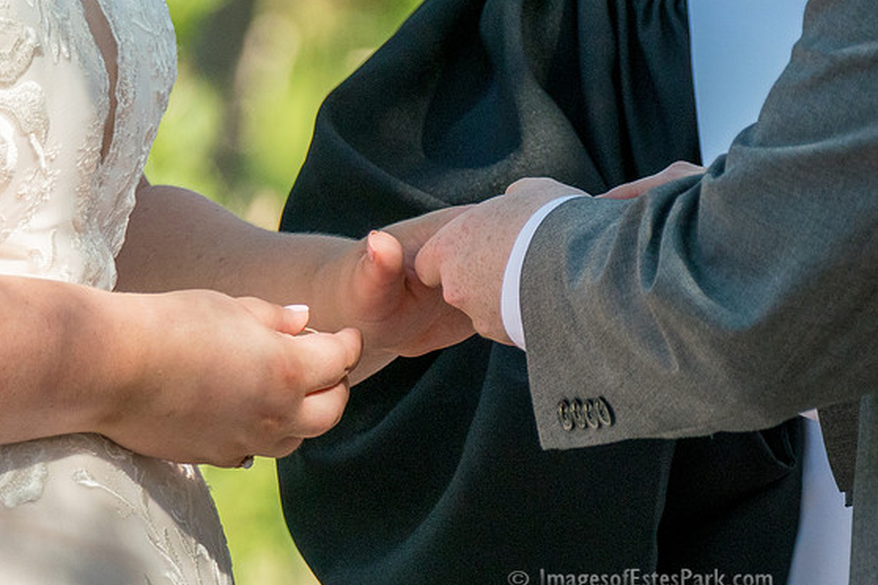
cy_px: 296
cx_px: 423
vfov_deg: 4.7
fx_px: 7097
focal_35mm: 291
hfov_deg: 7.1
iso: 500
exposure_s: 1/800
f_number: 5.6
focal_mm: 280
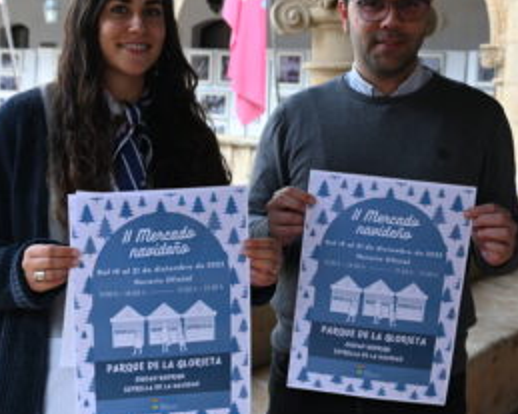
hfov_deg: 31.8
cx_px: 198
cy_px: 193
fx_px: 904
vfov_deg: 25.8
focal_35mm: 59
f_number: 5
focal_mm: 37
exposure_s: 1/200
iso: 500
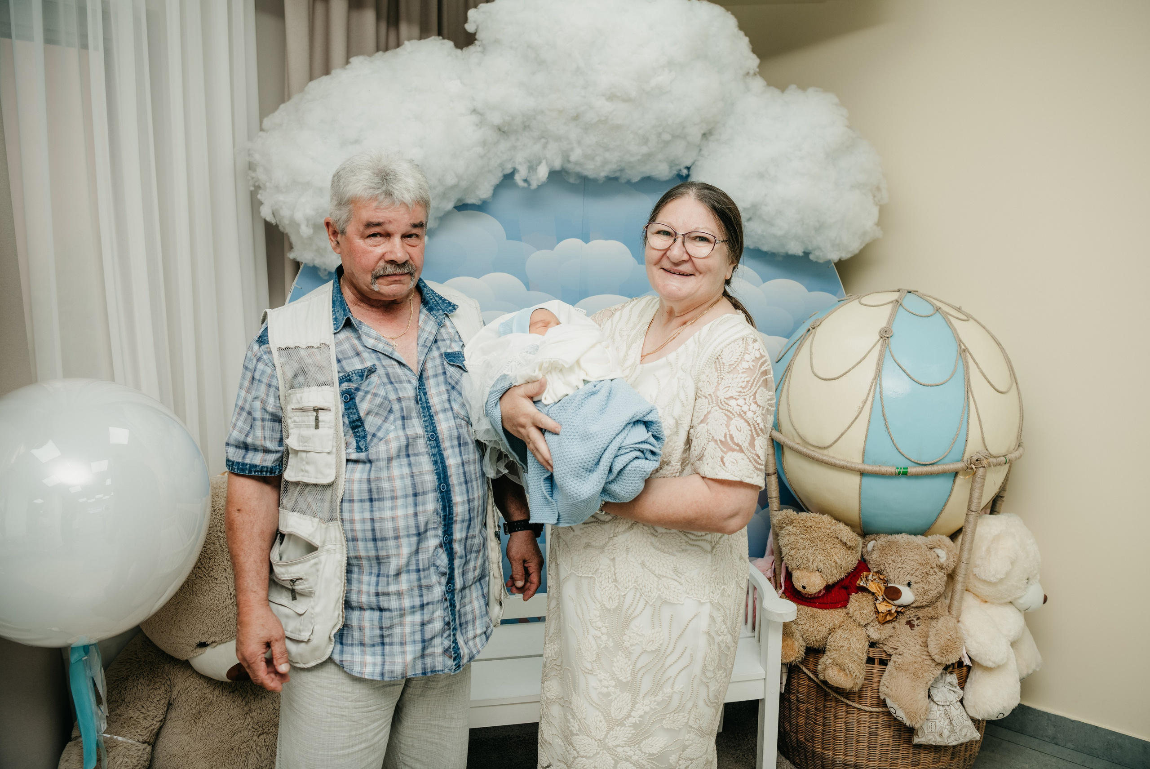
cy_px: 360
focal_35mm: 28
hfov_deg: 66.0
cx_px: 612
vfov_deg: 46.9
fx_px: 885
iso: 160
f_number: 4
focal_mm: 26
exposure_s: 1/160
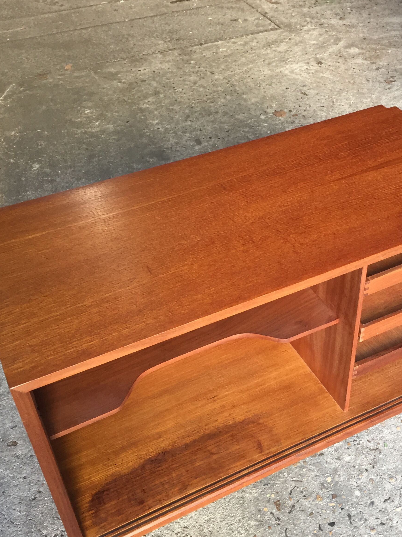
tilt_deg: -42.2
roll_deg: +3.3
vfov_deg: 45.7
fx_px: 635
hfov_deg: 35.0
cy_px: 300
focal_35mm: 41
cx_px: 249
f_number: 2.2
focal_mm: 4.15
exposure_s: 1/33
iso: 125
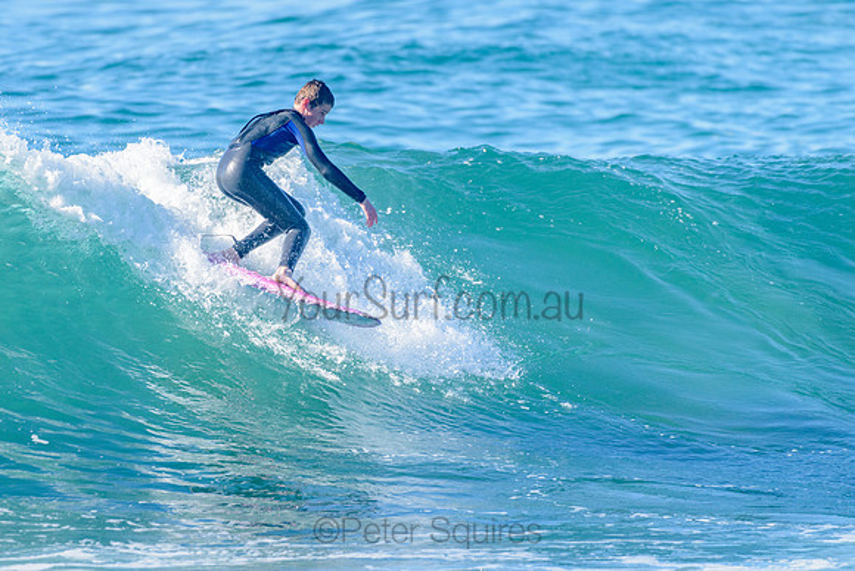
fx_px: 14557
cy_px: 239
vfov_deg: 2.2
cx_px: 378
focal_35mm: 613
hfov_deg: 3.4
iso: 450
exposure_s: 1/2000
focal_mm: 500
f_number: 5.6
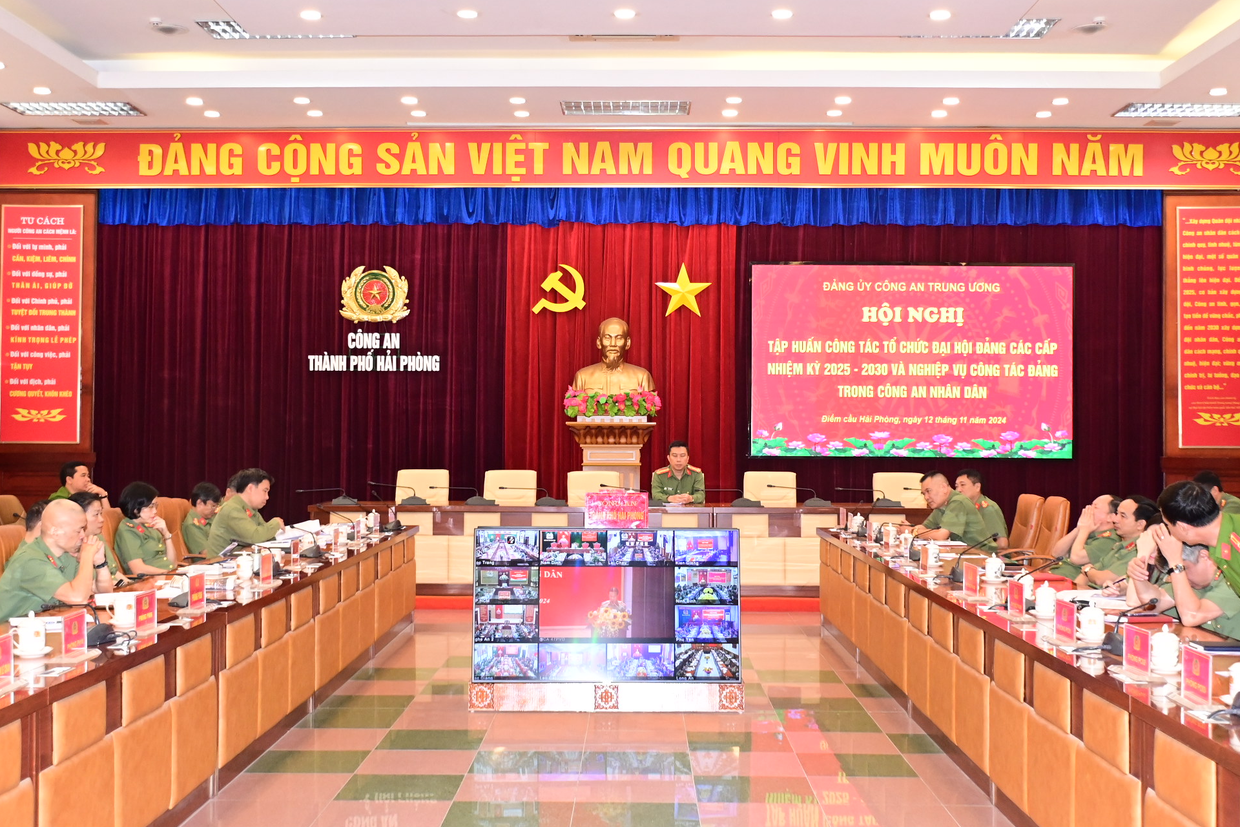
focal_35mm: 41
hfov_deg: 47.4
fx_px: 1412
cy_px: 415
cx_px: 628
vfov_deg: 32.6
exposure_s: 1/200
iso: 2500
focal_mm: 27
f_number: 4
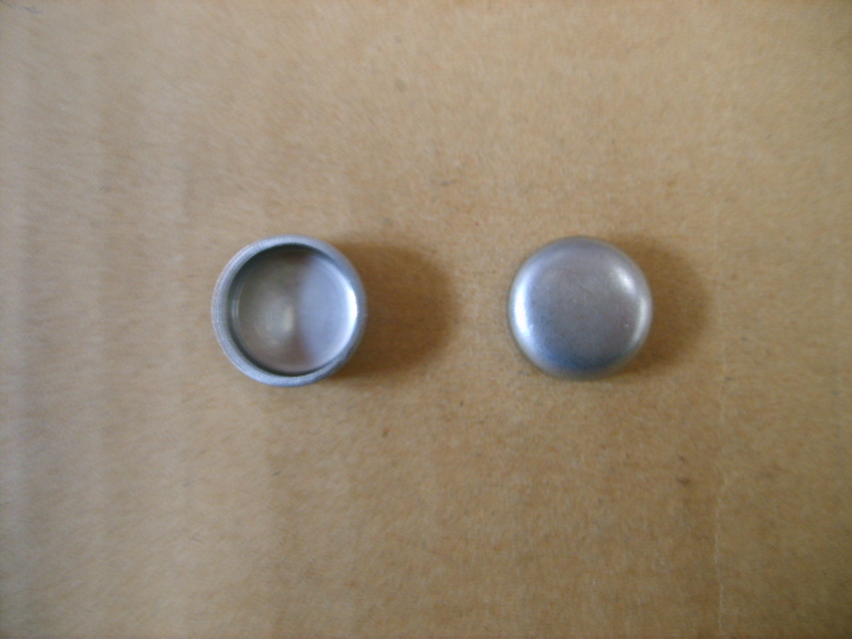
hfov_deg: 52.6
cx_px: 426
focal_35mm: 35
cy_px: 320
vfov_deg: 40.7
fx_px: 861
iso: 139
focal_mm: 5.8
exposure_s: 1/2
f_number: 2.8
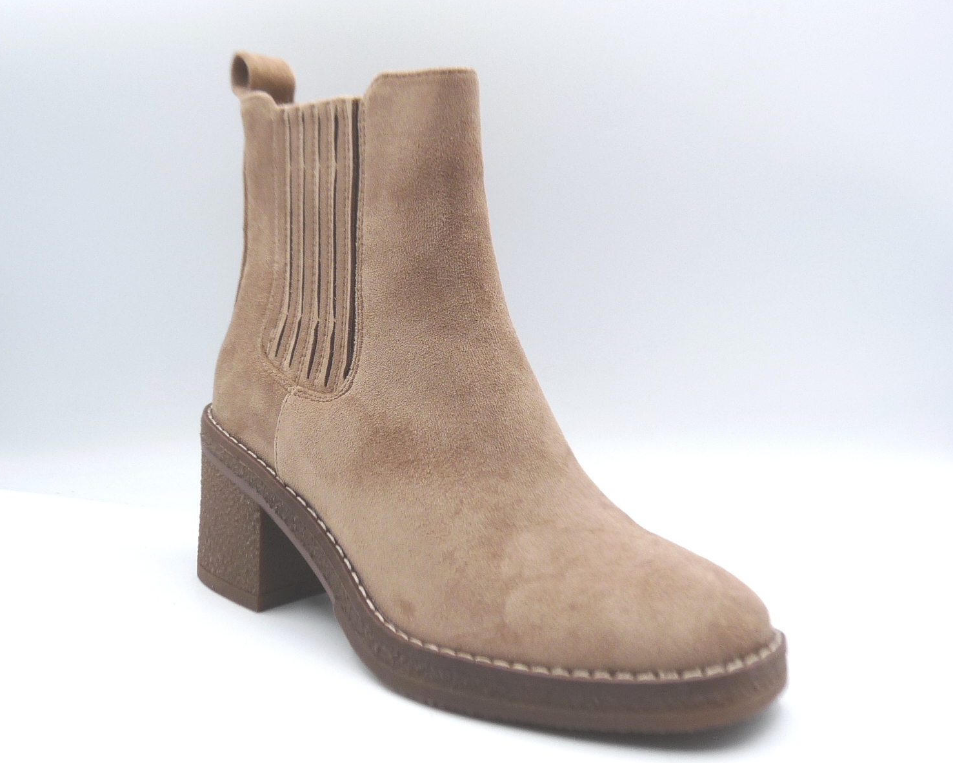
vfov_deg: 40.1
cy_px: 380
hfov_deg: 49.1
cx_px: 460
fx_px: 1044
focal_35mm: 37
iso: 100
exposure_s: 1/200
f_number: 4
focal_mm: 4.8
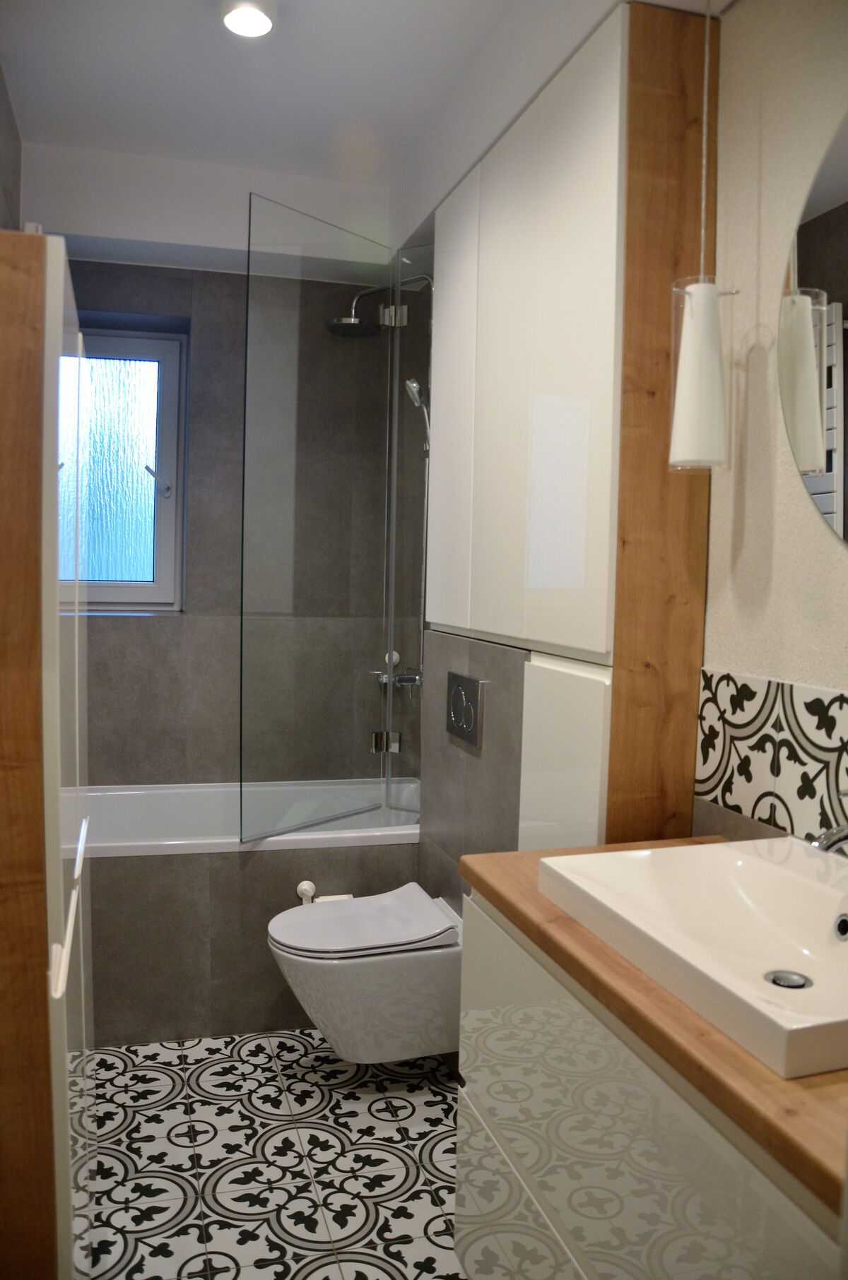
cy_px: 640
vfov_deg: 67.5
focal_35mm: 27
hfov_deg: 47.7
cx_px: 424
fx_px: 958
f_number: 3.5
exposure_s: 1/50
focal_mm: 18
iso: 800
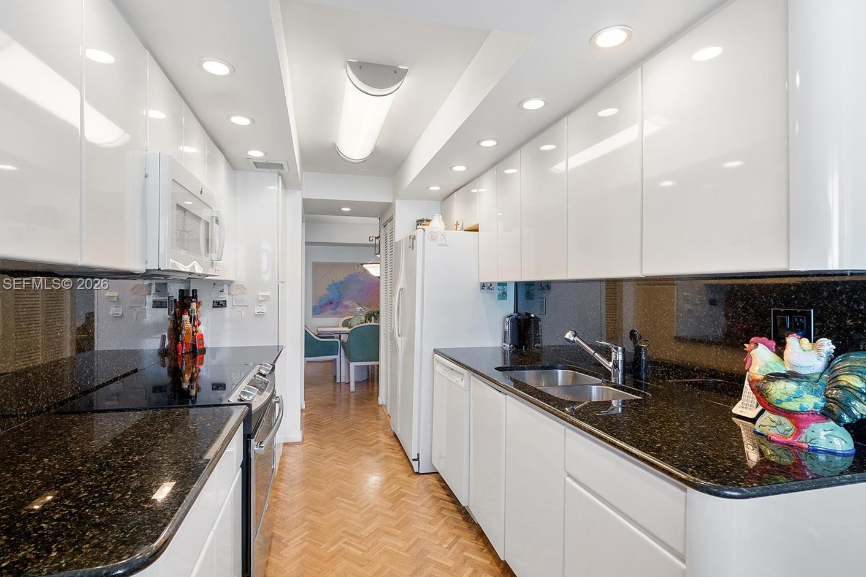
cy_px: 285
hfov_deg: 93.2
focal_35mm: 17
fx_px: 409
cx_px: 408
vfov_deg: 70.4
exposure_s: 1/40
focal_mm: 10
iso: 500
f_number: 8
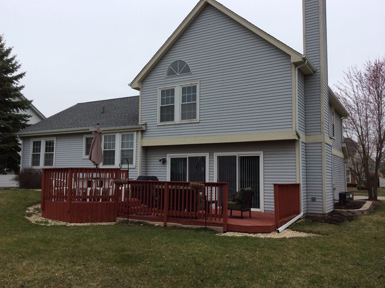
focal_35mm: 33
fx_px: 366
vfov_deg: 42.8
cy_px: 144
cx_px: 192
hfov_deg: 55.4
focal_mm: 3.3
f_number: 2.4
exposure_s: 1/510
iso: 32
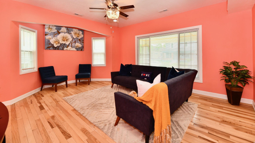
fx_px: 101
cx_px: 130
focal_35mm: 15
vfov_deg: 69.8
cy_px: 57
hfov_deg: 103.0
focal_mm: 14
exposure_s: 1/80
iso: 640
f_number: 6.3
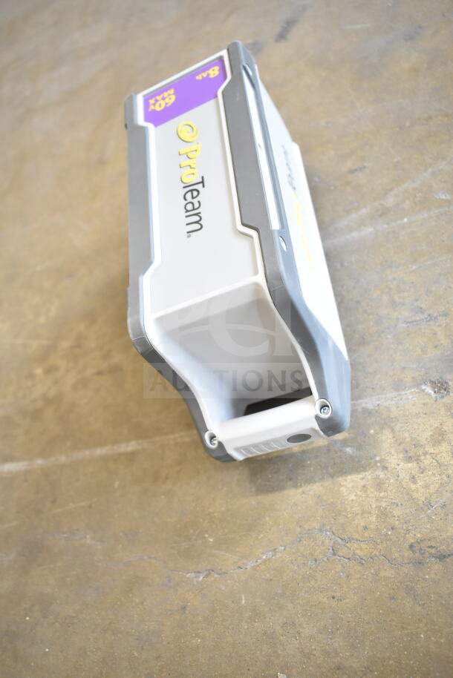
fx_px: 594
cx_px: 226
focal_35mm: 32
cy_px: 339
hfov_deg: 41.7
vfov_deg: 59.5
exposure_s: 1/60
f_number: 4
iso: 1600
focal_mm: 21
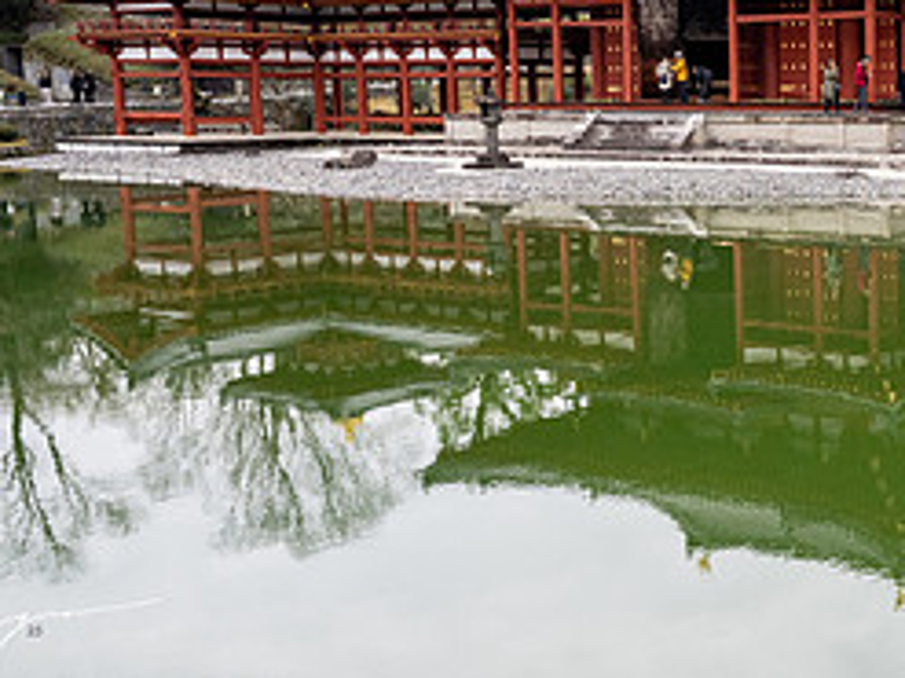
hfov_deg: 30.6
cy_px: 277
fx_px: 1463
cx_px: 1004
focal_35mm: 56
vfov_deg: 26.0
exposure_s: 1/250
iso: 1100
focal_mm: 24
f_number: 8
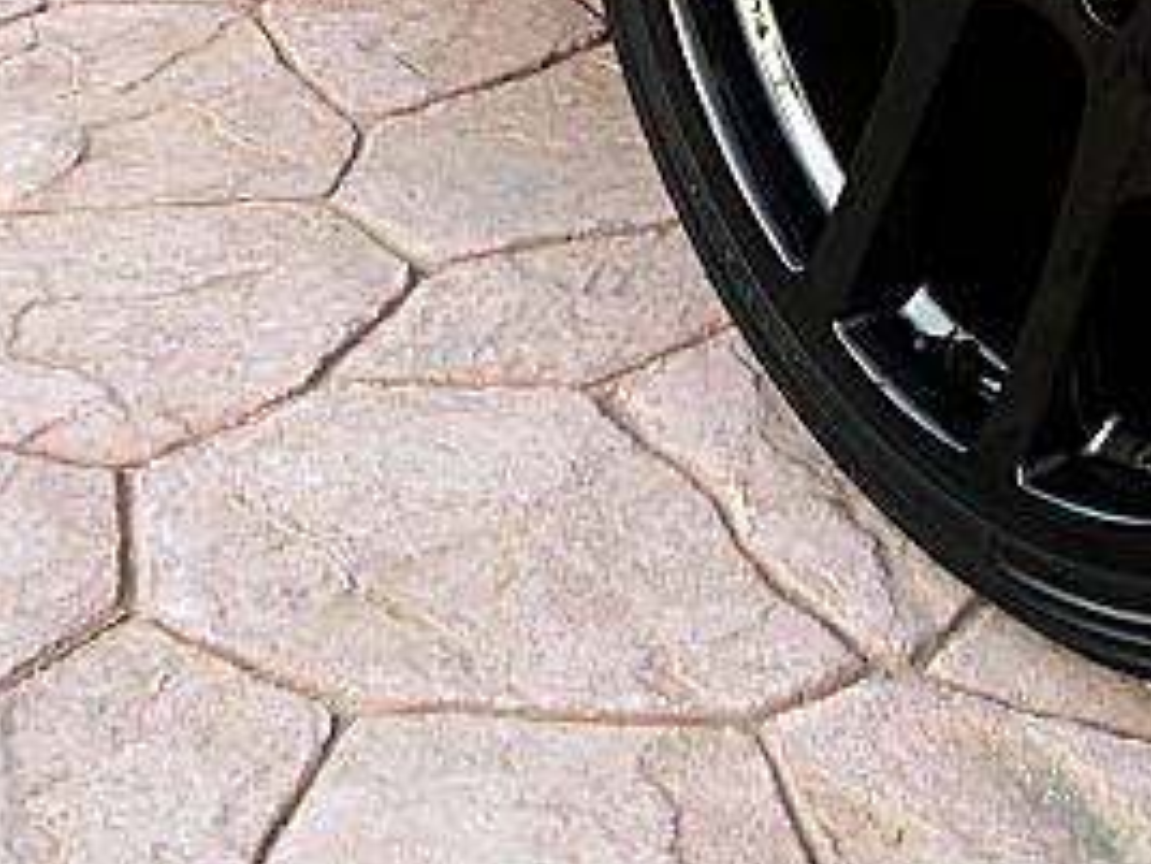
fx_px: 2860
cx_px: 636
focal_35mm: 86
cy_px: -129
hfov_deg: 22.7
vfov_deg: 16.6
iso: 100
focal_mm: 6.3
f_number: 2.8
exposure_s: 1/80
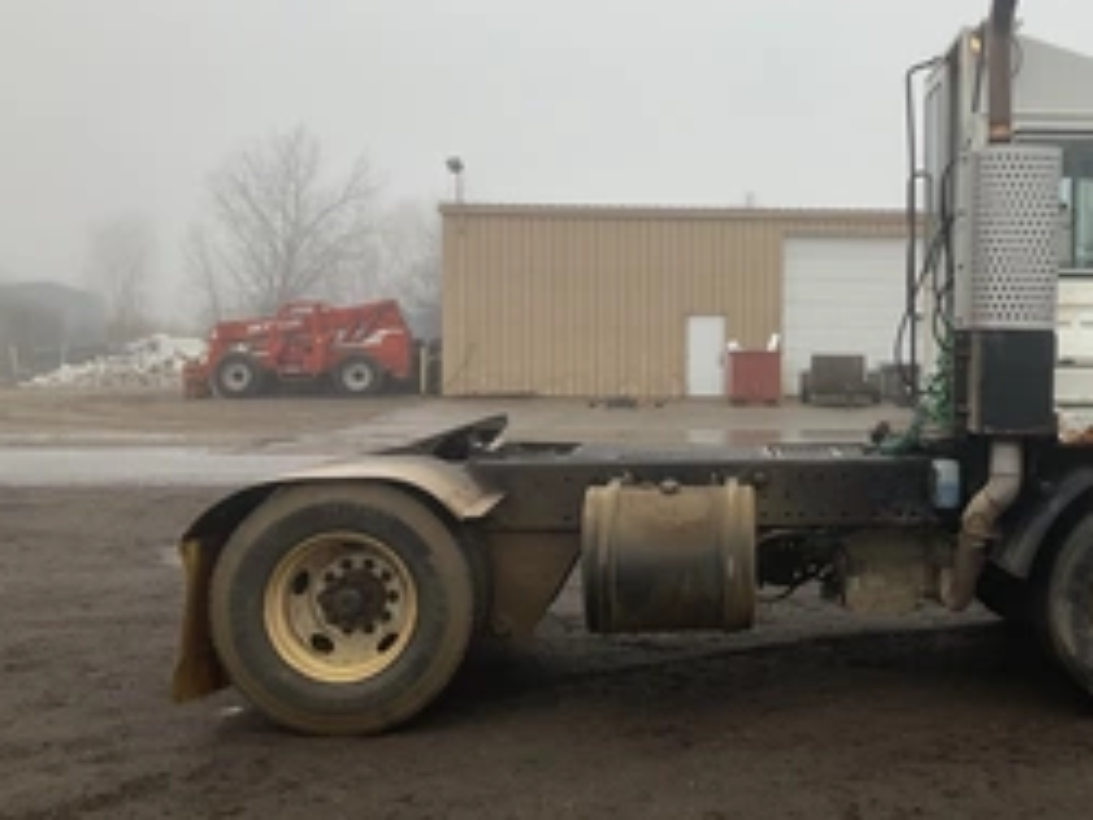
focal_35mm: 46
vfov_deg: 31.5
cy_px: 369
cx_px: 798
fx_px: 1452
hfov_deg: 40.3
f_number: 1.8
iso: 25
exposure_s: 1/650
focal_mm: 3
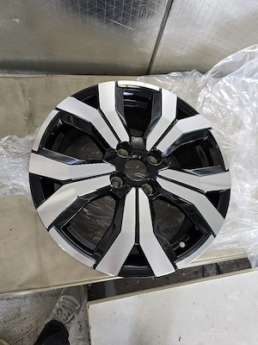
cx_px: 129
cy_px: 172
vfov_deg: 73.9
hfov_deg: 58.9
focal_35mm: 23
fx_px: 229
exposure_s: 1/182
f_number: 1.7
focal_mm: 6.3
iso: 160
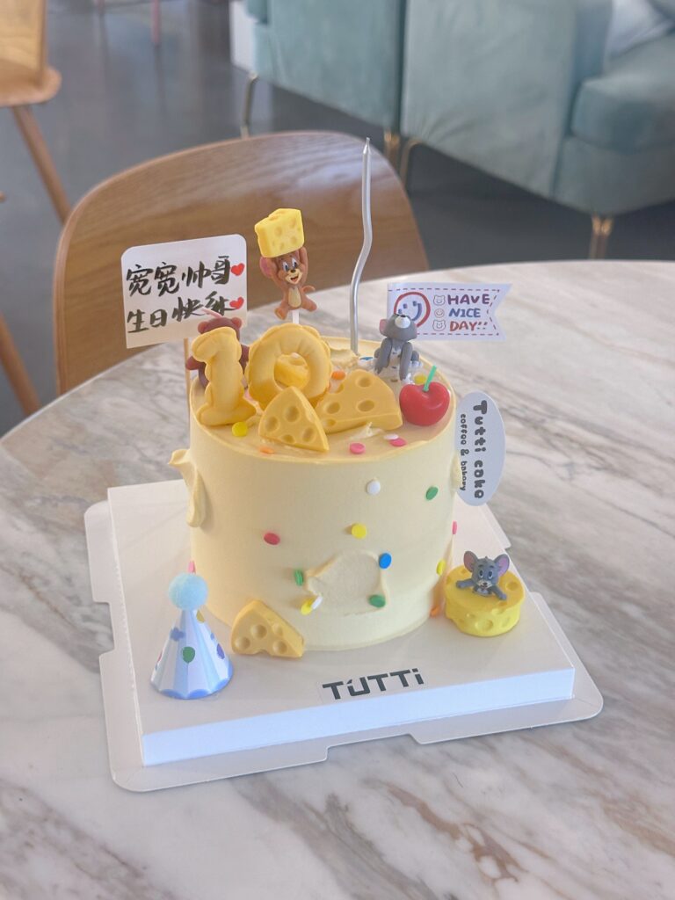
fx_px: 1248
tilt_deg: -30.5
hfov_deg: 30.3
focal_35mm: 48
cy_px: 450
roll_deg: -1.1
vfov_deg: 39.7
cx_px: 338
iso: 200
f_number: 1.78
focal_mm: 6.86
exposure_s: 1/33
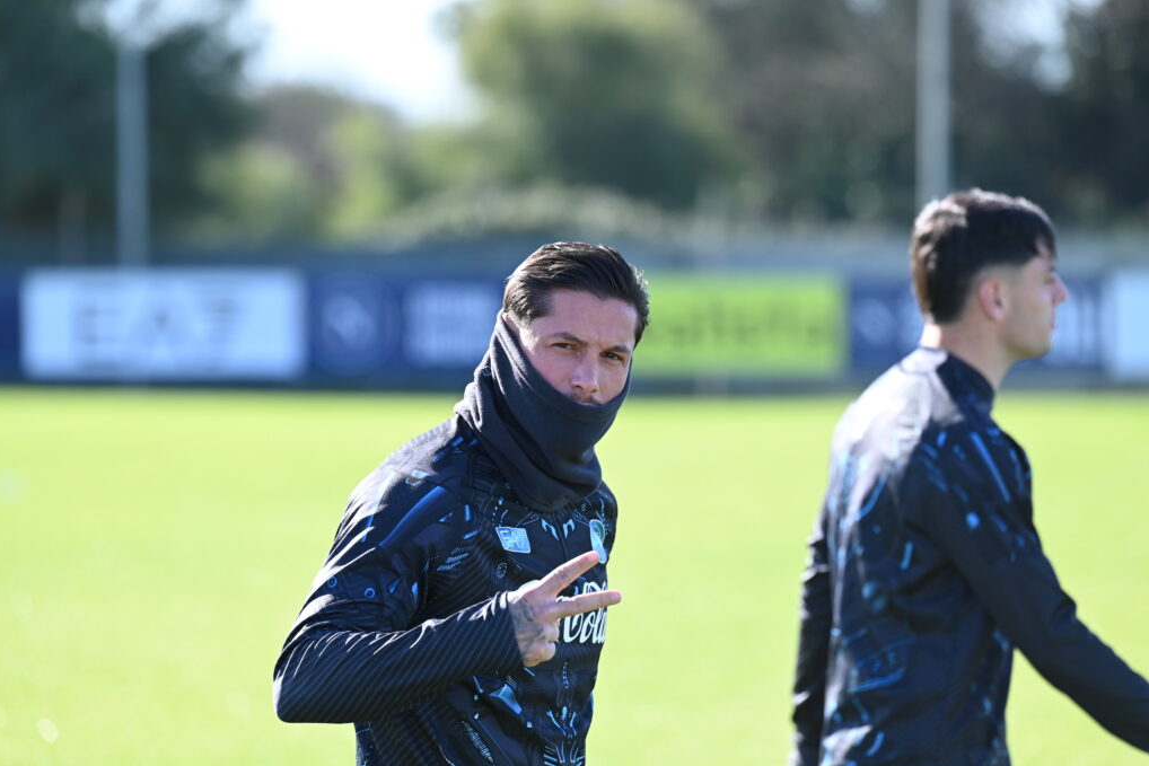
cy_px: 383
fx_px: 6416
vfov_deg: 6.8
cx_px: 572
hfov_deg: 10.2
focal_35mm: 201
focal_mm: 200
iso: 400
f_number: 4
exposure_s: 1/1000
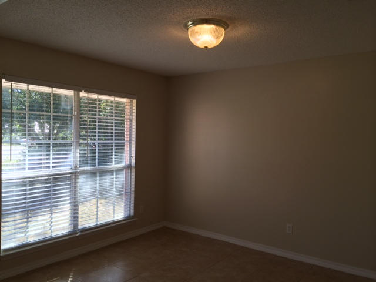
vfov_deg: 46.8
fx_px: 326
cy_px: 141
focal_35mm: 30
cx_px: 188
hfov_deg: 60.0
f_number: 2.2
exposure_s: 1/125
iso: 32
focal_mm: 4.12
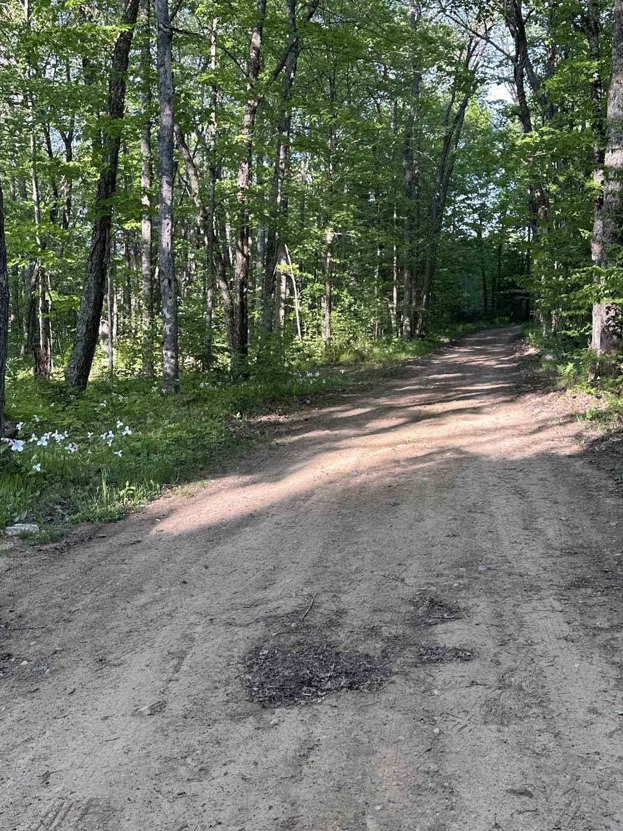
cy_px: 345
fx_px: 960
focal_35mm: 40
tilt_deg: -7.6
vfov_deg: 46.6
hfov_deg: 36.0
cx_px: 312
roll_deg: +1.1
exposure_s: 1/230
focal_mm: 6.86
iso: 64
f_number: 1.78
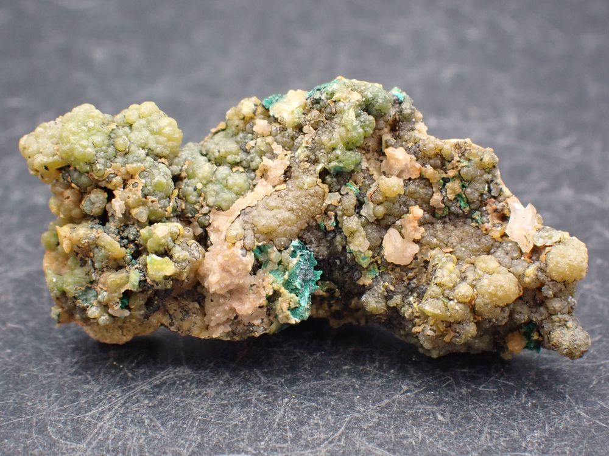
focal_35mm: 100
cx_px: 304
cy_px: 228
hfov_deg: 19.6
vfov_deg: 14.8
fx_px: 1759
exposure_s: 1/400
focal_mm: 18
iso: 800
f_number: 4.9
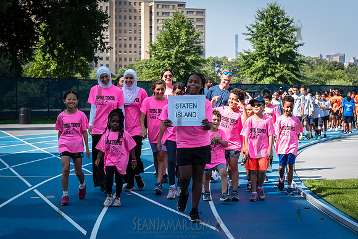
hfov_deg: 25.8
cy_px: 139
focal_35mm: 79
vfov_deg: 17.4
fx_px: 782
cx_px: 185
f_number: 5.6
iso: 400
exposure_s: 1/1000
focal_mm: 62
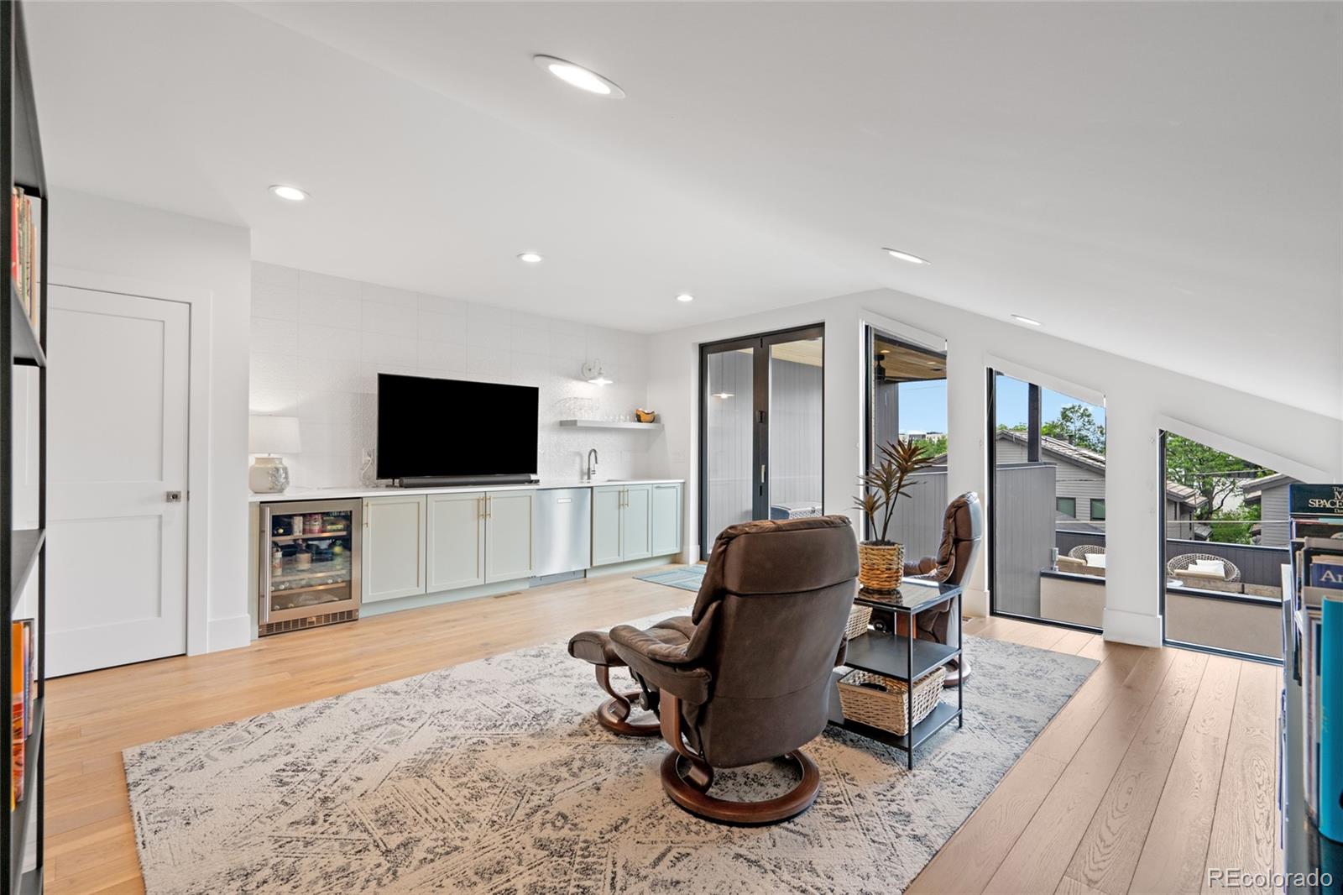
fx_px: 597
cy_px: 448
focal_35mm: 16
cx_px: 672
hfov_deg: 96.7
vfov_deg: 73.7
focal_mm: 16
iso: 500
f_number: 8
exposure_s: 1/15
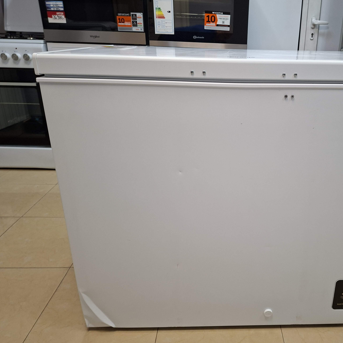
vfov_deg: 57.3
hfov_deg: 55.8
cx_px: 235
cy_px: 169
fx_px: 314
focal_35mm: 28
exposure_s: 1/50
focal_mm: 5.54
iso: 160
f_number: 1.8
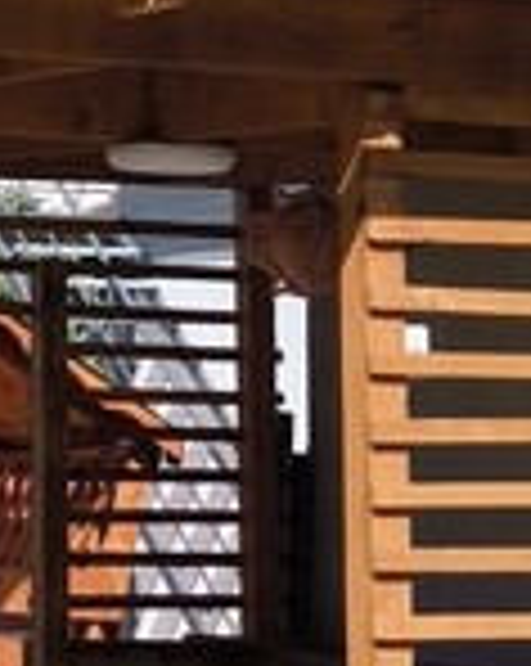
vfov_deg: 11.5
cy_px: -310
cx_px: -81
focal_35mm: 162
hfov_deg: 9.4
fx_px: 3189
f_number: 1.9
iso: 50
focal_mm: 6.92
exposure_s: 1/2865
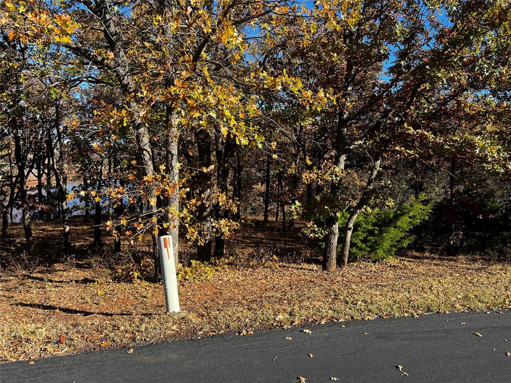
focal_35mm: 26
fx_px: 384
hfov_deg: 67.3
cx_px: 256
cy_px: 192
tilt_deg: -6.1
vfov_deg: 53.1
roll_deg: -2.2
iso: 50
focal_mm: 5.7
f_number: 1.5
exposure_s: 1/1295
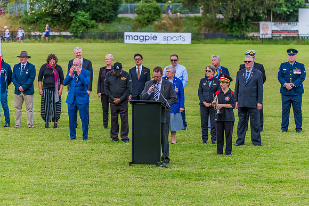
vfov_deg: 8.1
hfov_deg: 12.1
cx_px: 154
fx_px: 1459
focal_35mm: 170
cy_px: 103
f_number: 5
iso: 1000
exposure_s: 1/1600
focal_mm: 170
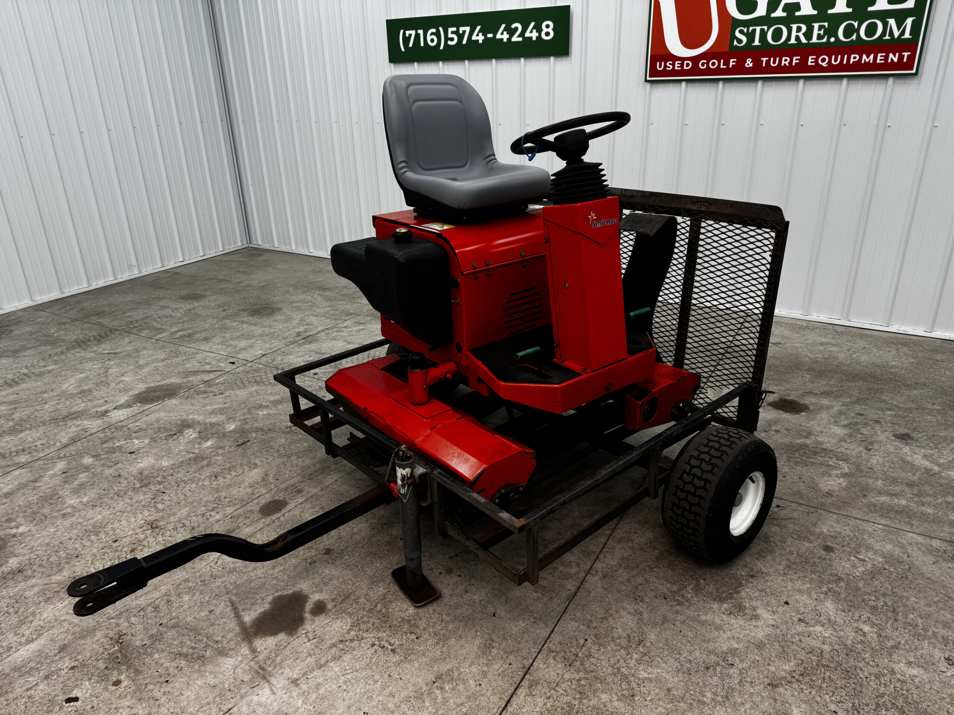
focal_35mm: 24
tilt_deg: -23.5
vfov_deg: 56.8
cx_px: 477
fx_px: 661
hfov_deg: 71.6
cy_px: 358
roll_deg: +1.3
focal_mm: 6.76
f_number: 1.78
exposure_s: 1/120
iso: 80
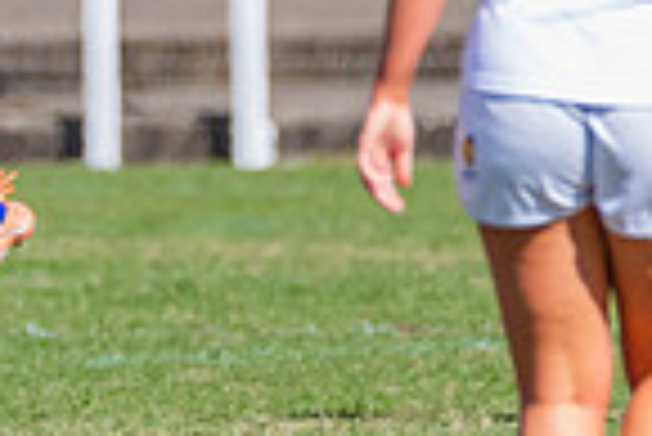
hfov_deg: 0.7
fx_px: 50380
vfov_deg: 0.5
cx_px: -279
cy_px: -85
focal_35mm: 2779
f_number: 9
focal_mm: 550
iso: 800
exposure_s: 1/1600
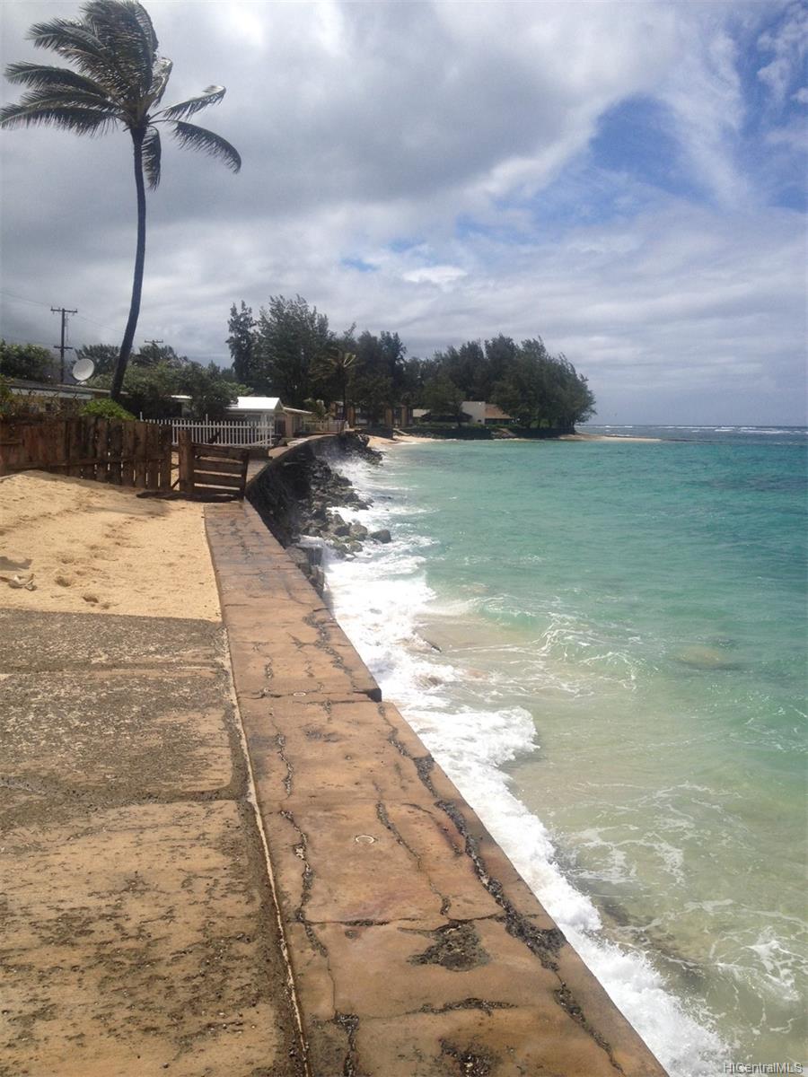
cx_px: 404
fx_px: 1089
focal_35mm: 35
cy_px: 538
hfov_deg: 40.7
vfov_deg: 52.6
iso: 50
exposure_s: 1/4255
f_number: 2.4
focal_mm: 4.28
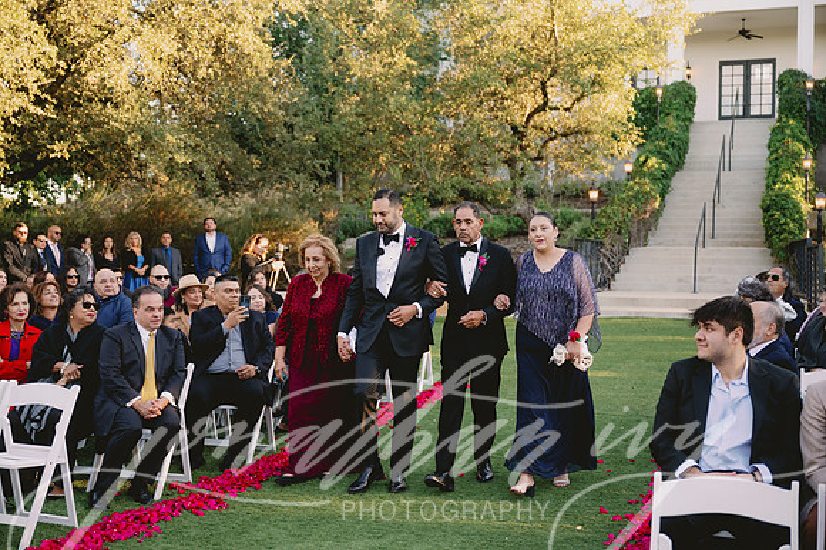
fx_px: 1009
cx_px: 413
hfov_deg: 44.5
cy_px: 275
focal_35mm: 44
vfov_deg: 30.5
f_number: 2.8
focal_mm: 44
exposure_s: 1/640
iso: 320
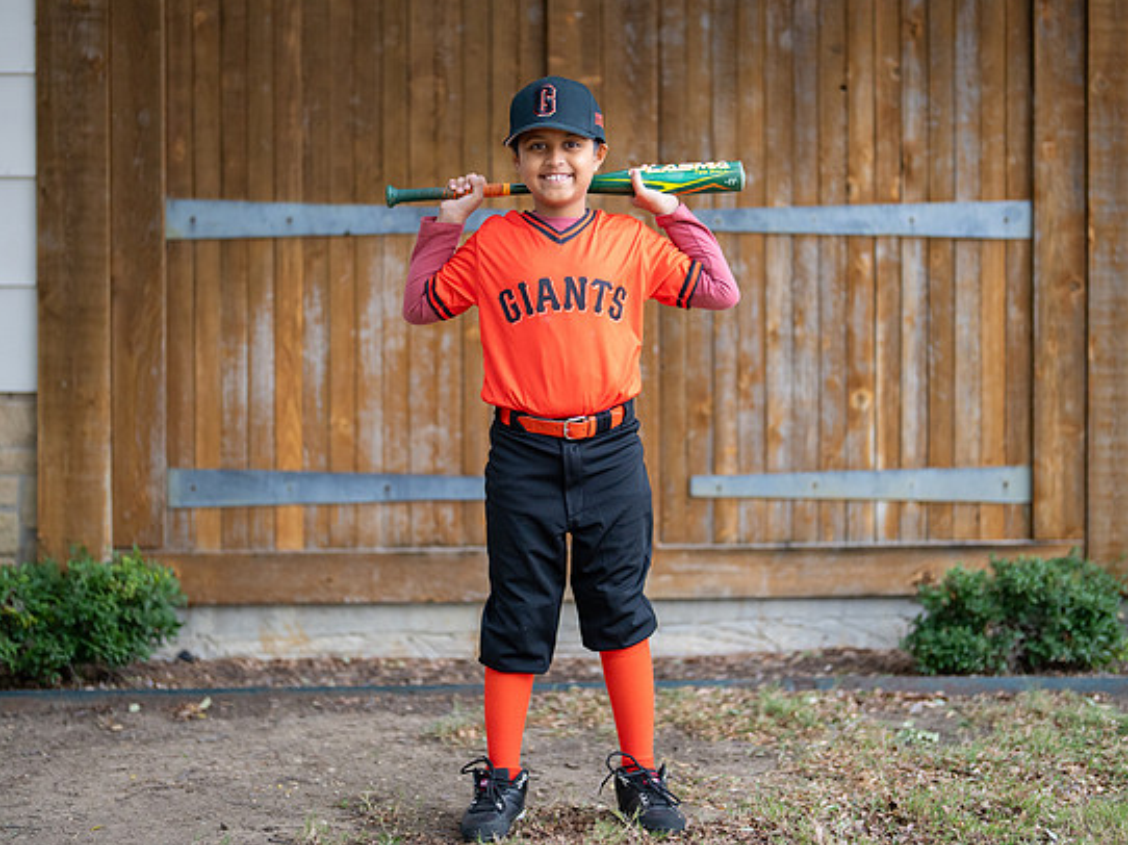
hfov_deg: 28.6
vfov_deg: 21.6
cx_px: 562
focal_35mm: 68
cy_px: 386
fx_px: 2215
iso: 500
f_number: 1.2
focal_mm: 50
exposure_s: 1/640
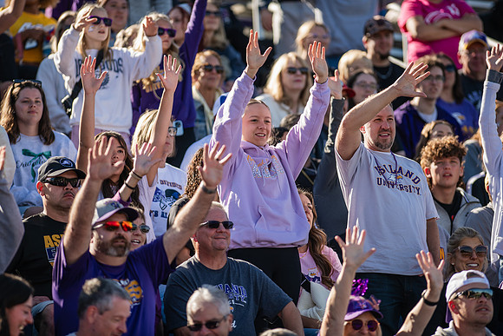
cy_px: 168
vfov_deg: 4.6
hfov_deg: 6.9
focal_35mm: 300
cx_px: 252
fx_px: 4192
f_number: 3.2
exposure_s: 1/500
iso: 80
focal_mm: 300
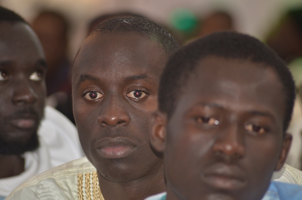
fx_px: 3767
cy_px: 100
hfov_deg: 4.6
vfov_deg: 3.0
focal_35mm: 450
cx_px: 151
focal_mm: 300
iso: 640
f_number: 5.6
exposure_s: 1/50
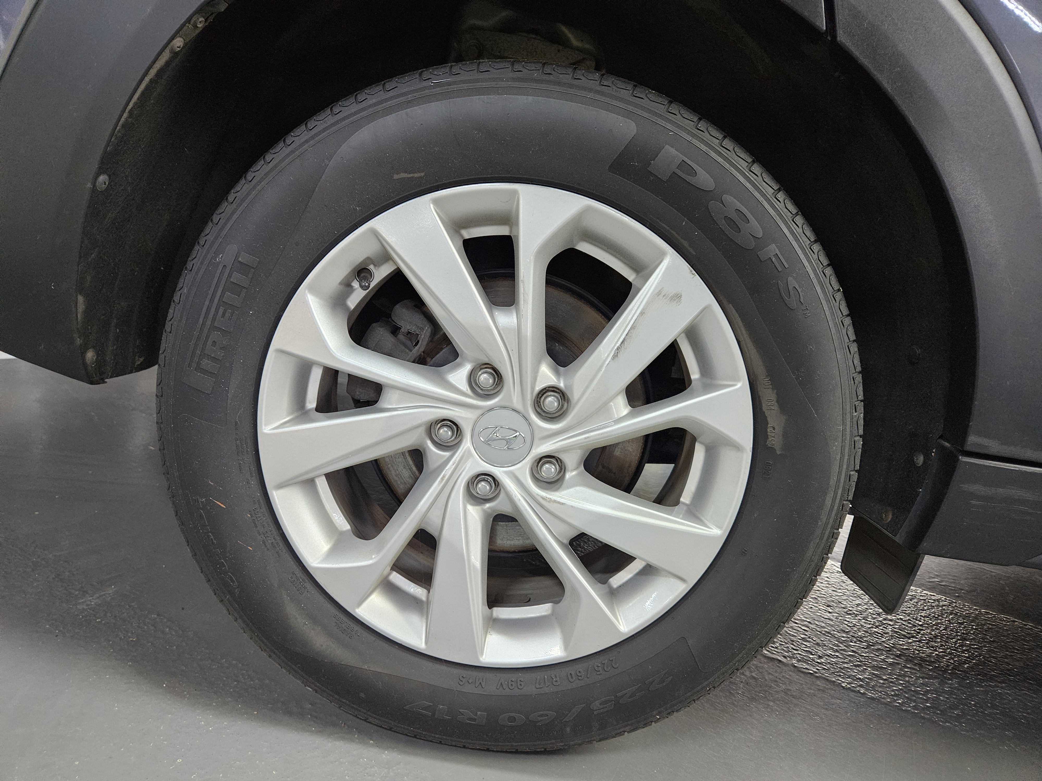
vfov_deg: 58.9
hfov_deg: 73.9
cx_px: 521
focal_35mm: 23
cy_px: 390
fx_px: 692
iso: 640
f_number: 1.8
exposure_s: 1/120
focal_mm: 5.4
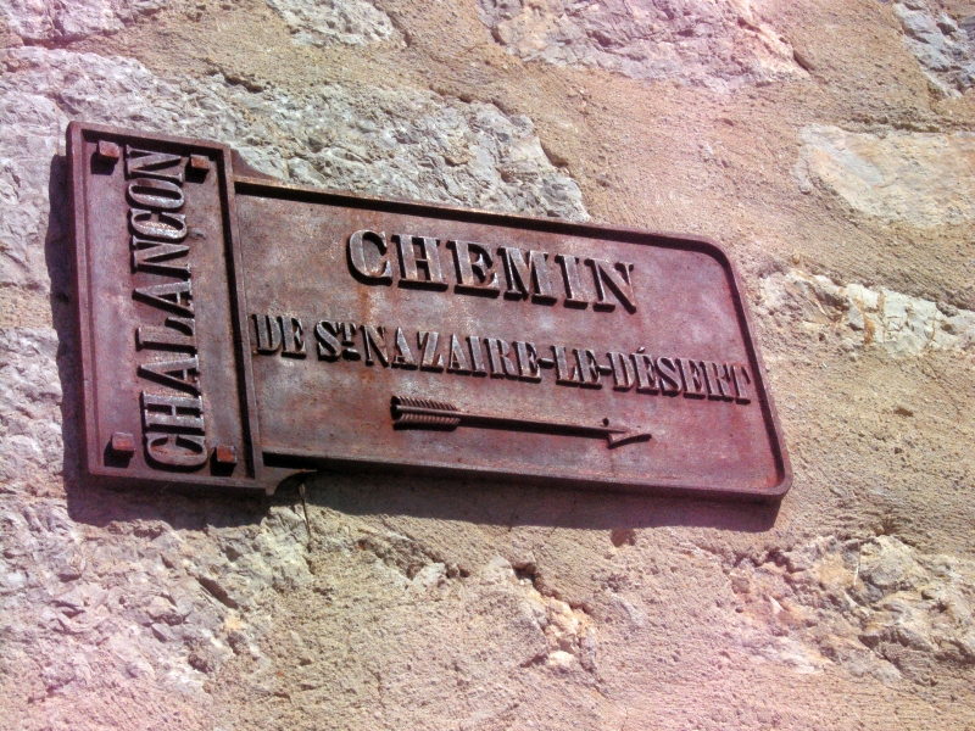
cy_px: 366
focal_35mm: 87
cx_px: 488
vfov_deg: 17.0
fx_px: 2450
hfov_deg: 22.5
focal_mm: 18.6
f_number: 7.5
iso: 64
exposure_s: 1/1000
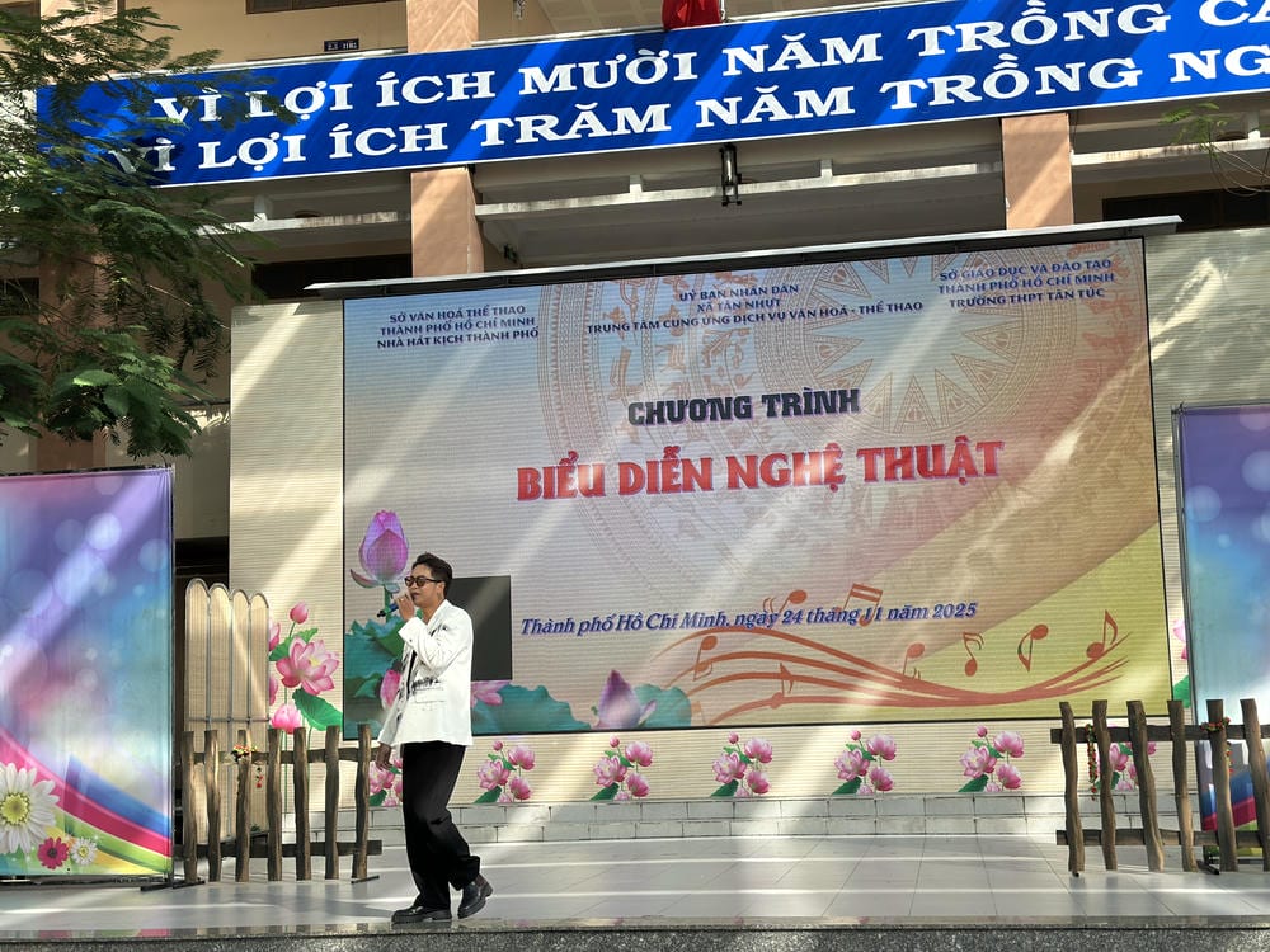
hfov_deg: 39.7
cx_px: 635
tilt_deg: +9.1
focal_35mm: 48
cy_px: 476
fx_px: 1761
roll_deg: +1.4
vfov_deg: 30.3
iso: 80
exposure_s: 1/1242
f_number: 1.78
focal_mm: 6.86
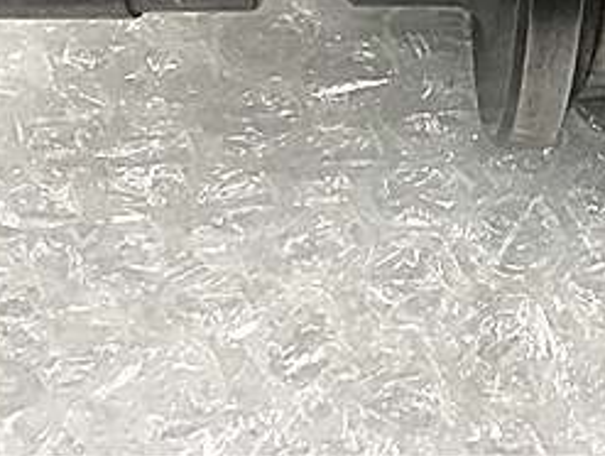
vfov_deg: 18.4
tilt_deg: -49.0
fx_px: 1313
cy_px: -127
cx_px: 674
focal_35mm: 75
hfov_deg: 24.2
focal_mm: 4.15
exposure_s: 1/30
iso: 100
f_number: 2.2
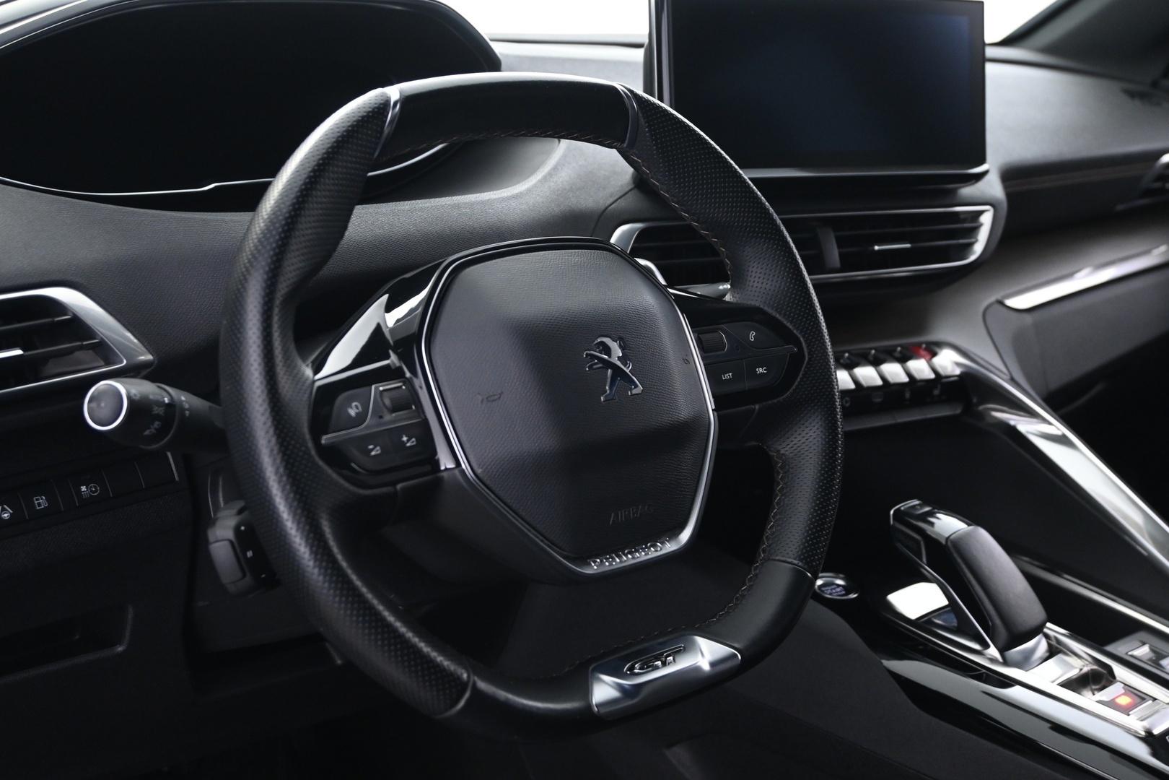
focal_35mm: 44
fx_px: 1412
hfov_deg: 45.0
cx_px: 584
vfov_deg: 30.8
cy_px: 390
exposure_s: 1/6
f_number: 4.8
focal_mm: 29
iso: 1600
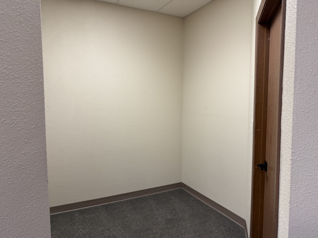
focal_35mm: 24
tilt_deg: -1.0
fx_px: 220
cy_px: 119
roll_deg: +2.3
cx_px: 159
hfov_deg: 71.6
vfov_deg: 56.8
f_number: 1.78
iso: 125
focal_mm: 6.76
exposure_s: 1/60
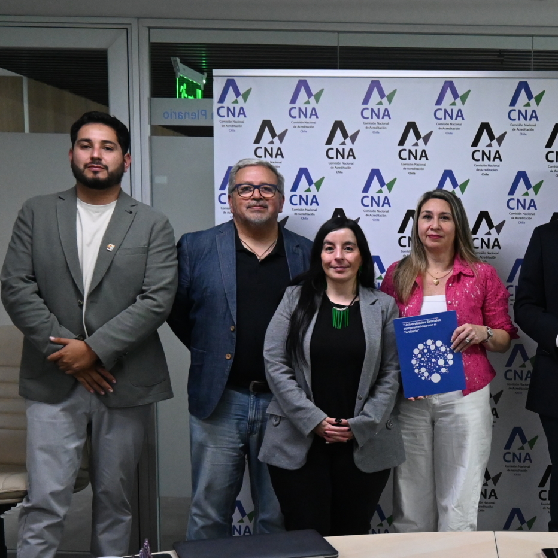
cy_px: 395
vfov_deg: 30.2
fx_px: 1021
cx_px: 534
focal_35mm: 56
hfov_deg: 28.9
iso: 2200
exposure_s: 1/125
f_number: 3.5
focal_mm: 16
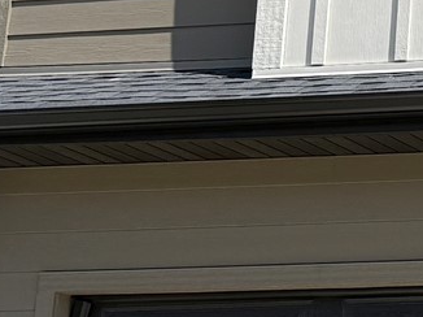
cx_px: 794
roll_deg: -1.0
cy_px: 73
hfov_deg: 11.9
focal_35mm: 151
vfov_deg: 9.8
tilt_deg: +14.8
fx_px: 1844
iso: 80
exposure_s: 1/4975
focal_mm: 6.76
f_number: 1.78
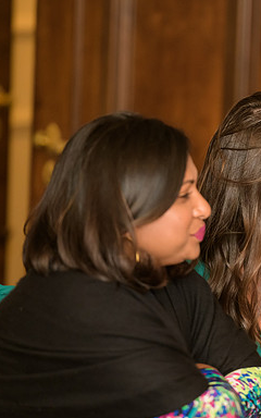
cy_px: 210
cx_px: 284
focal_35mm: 277
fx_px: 3153
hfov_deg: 4.7
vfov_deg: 7.6
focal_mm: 180
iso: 1600
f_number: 3.2
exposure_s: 1/125
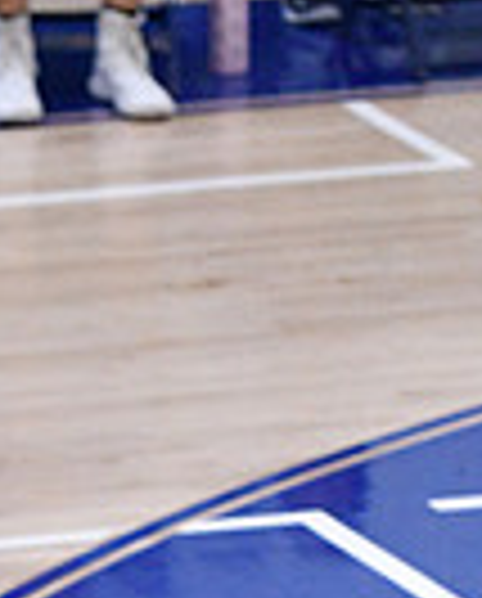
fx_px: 13293
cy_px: 1299
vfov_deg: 2.6
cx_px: 34
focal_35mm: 748
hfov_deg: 2.1
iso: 6400
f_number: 3.2
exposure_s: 1/1250
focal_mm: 122
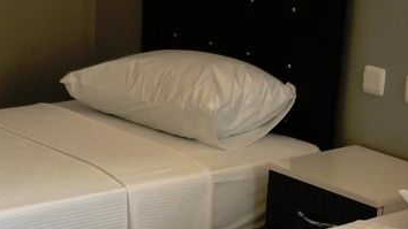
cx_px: 163
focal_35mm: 104
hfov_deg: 20.5
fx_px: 1125
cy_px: 221
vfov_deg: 11.5
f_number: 2.8
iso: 80
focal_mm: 5.5
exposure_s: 1/40
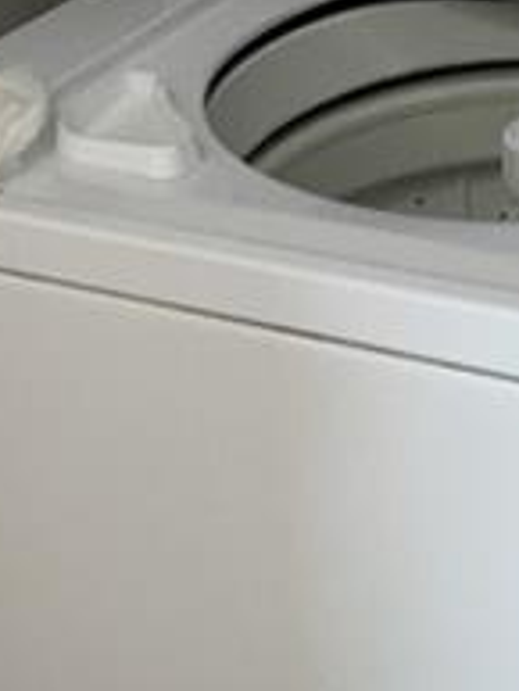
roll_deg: +2.4
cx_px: 469
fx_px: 1737
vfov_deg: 20.0
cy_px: -279
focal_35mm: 87
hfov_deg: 16.8
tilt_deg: -10.4
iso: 64
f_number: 2.2
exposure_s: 1/30
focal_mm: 2.22
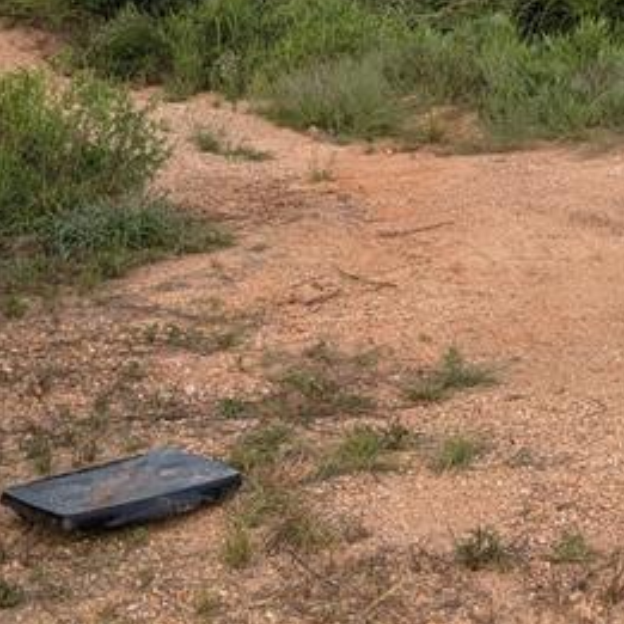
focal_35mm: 83
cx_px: 488
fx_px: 1693
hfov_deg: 20.7
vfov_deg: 18.7
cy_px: -289
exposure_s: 1/176
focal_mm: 6.9
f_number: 1.68
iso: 36
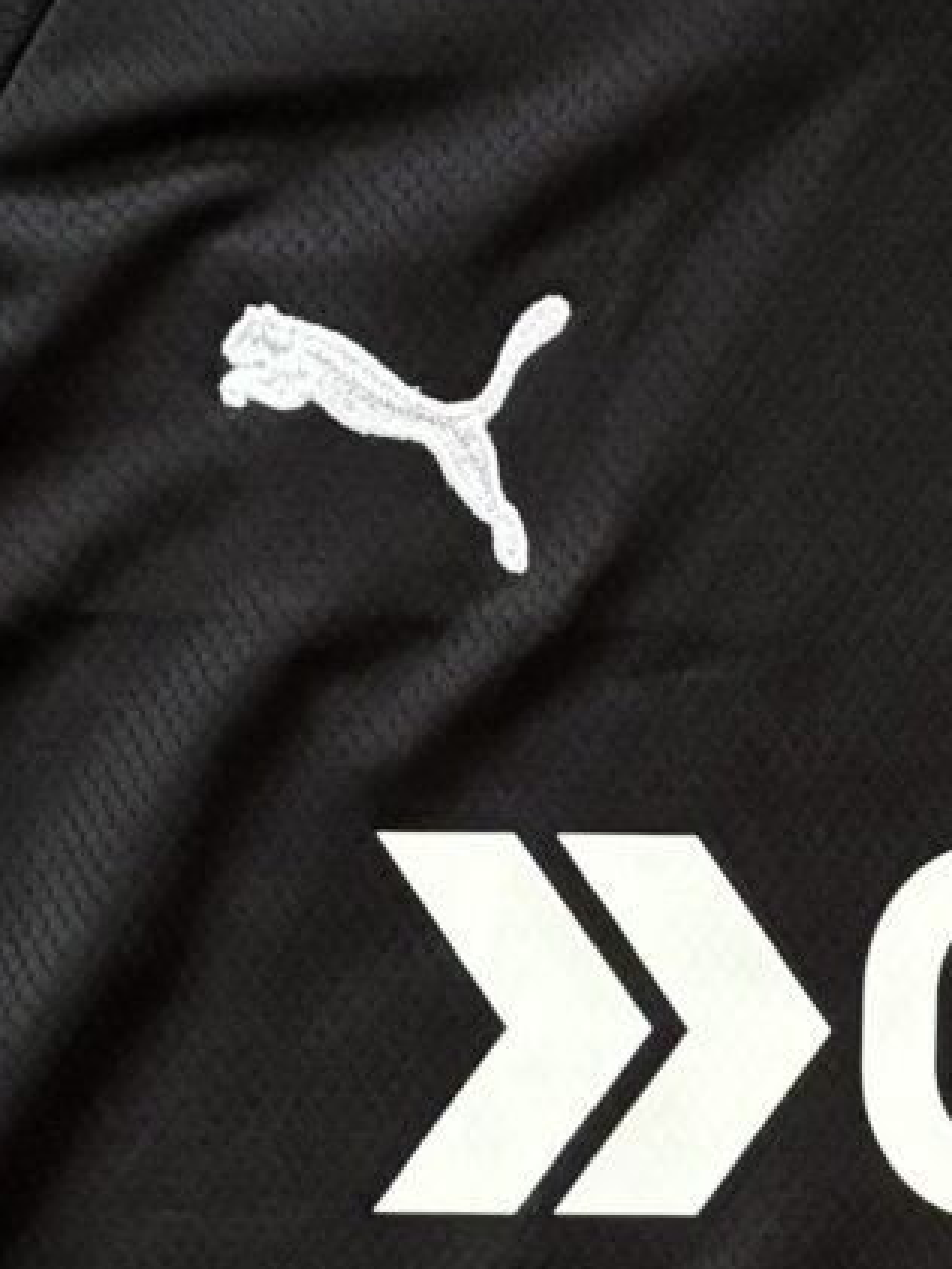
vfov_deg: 12.4
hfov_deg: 9.3
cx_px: 1073
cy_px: 1145
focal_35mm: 158
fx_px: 5791
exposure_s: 1/33
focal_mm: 5.96
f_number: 1.6
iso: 400
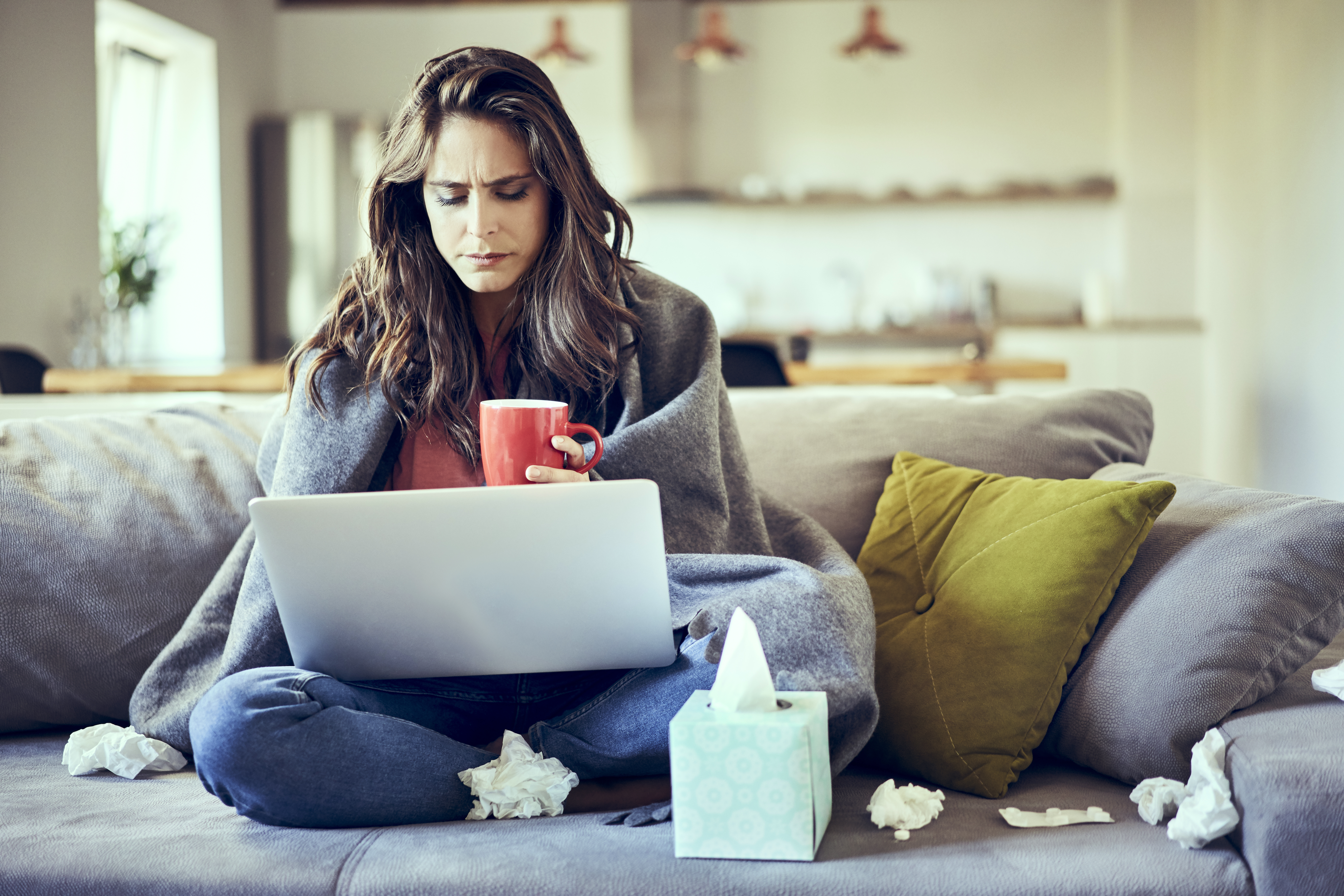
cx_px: 672
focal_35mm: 55
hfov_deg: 36.2
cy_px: 448
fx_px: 2053
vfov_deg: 24.6
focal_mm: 55
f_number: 1.8
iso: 640
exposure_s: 1/160
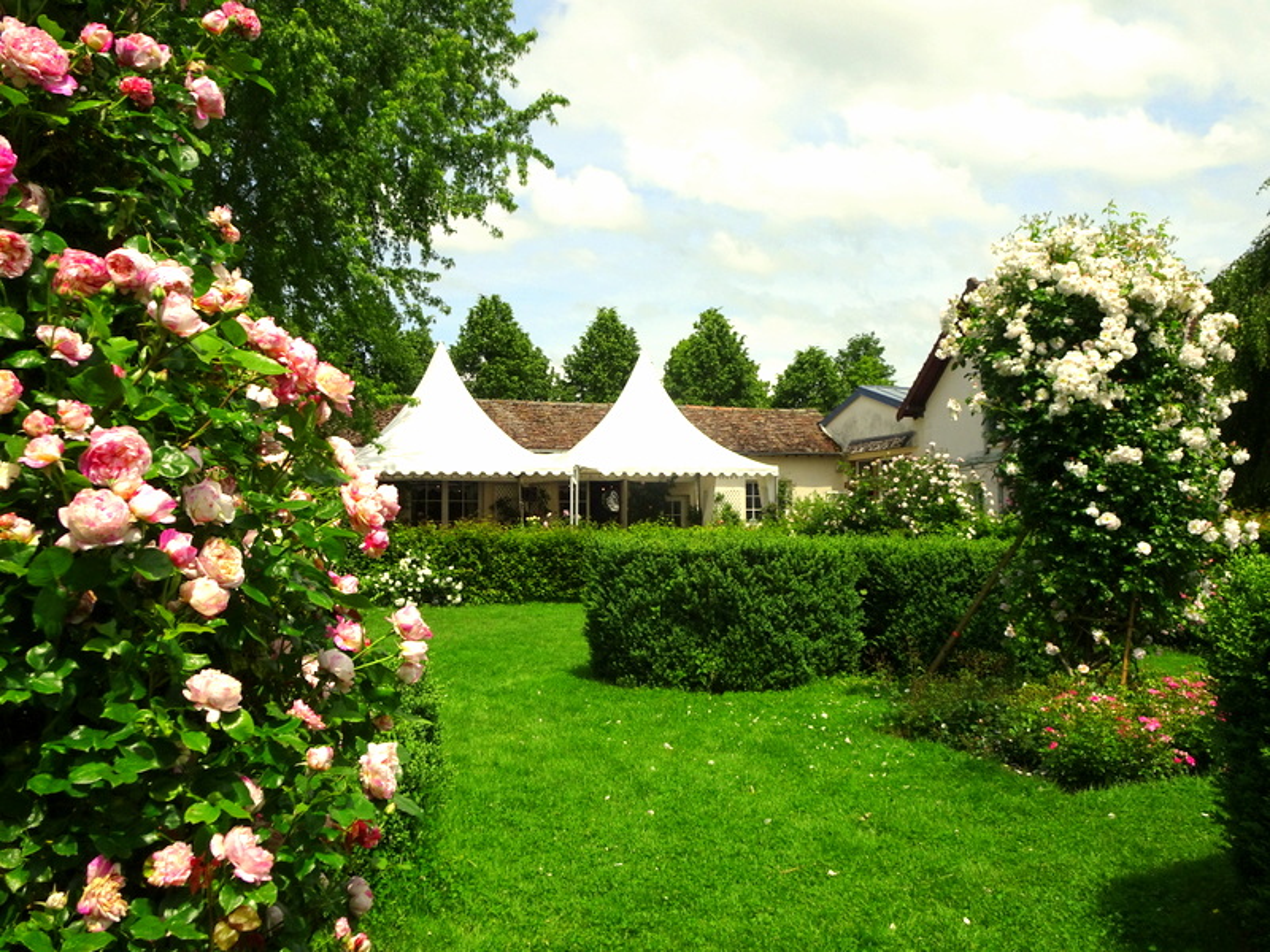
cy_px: 476
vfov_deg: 46.8
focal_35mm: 30
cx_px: 635
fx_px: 1101
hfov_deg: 60.0
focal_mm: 5.09
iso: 80
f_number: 4
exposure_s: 1/1000
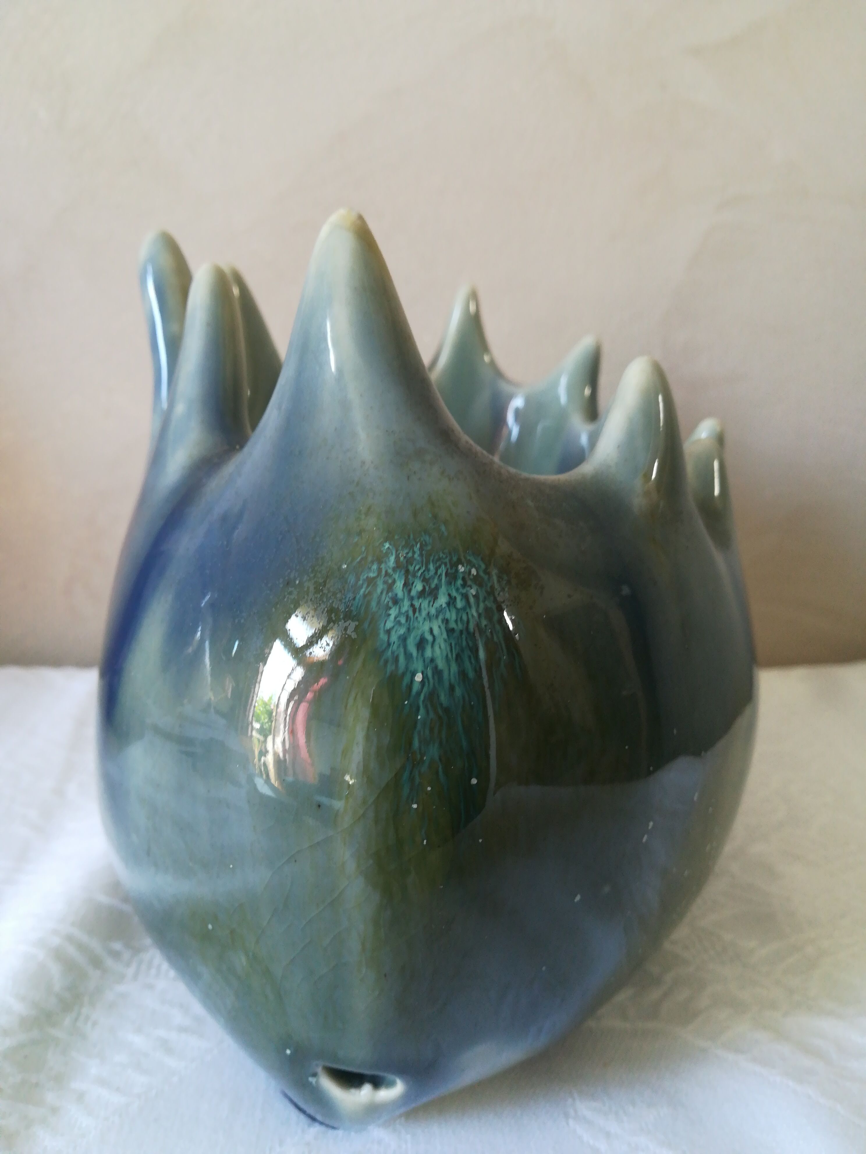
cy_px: 577
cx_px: 433
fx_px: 867
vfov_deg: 67.3
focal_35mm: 26
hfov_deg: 53.1
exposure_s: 1/33.3
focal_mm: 3.83
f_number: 2.2
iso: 125
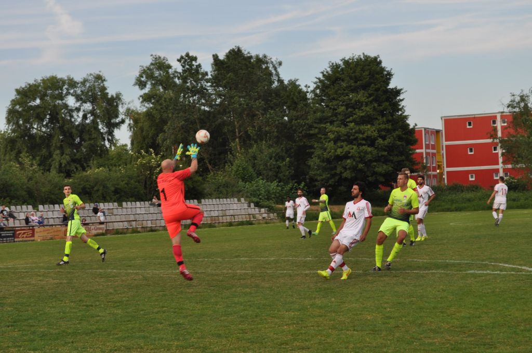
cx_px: 266
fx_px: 1218
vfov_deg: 16.5
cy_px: 176
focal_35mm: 82
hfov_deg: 24.6
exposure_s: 1/200
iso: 200
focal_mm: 55
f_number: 8
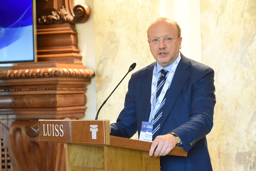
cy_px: 86
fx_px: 676
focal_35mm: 95
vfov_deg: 14.4
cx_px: 128
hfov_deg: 21.5
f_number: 4
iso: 4000
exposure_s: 1/200
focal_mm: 95
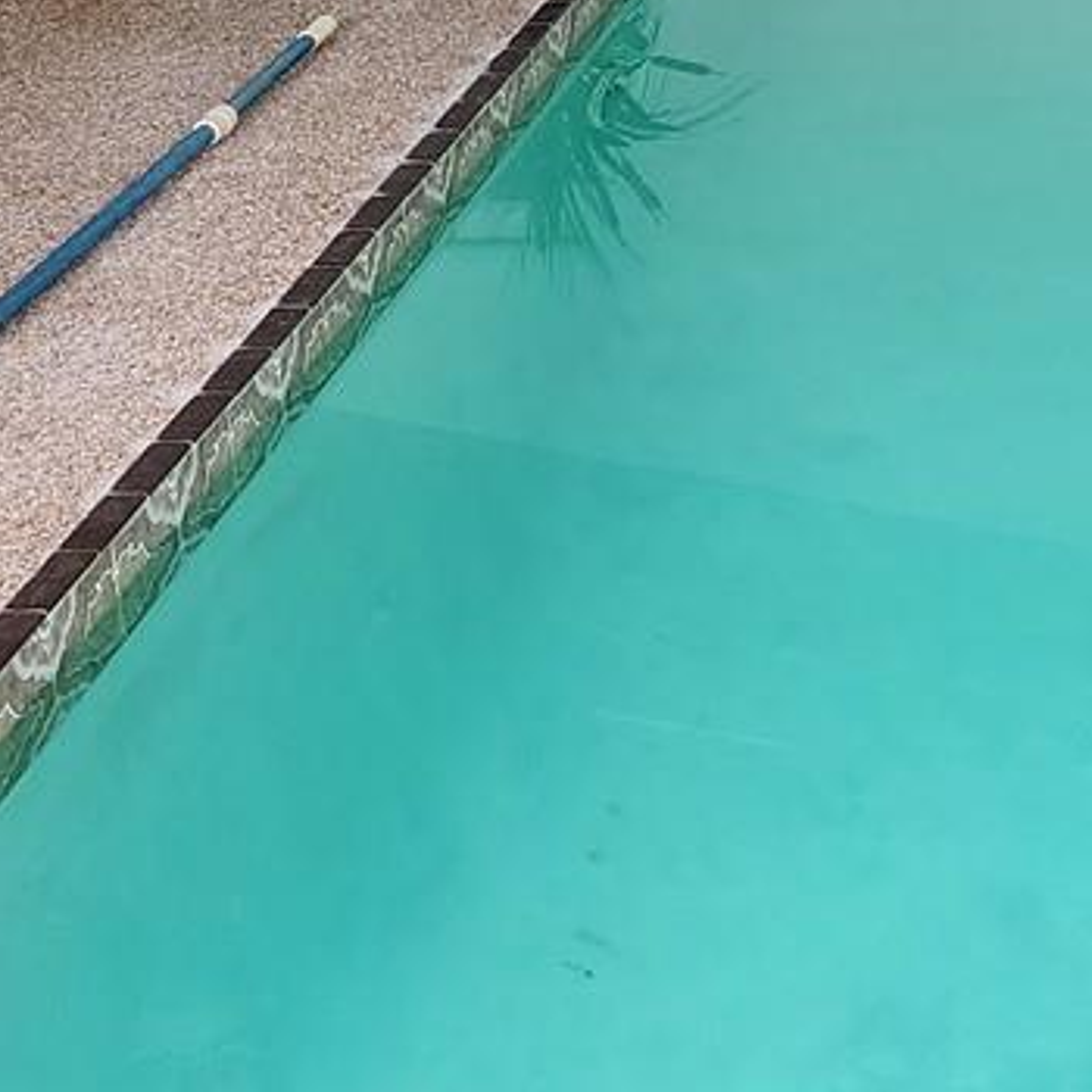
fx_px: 3319
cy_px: -3
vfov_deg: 18.2
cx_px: 1395
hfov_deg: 17.6
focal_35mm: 93
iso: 500
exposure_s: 1/120
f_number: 1.8
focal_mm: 6.4
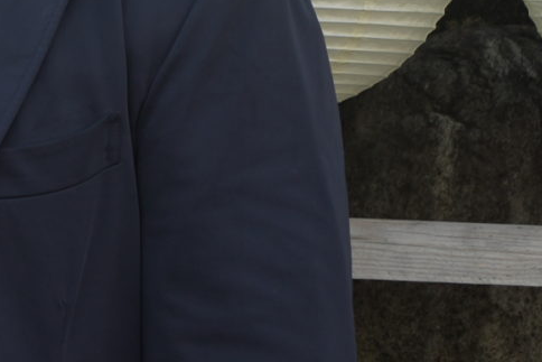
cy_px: -143
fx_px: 3900
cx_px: -381
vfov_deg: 5.3
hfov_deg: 7.7
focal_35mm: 259
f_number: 5
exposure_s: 1/100
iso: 100
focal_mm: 49
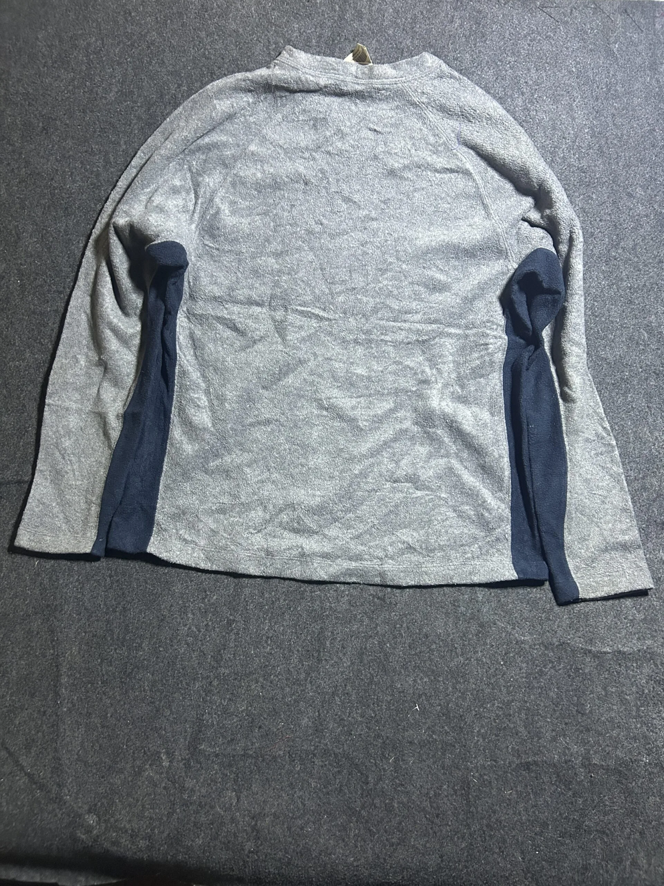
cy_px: 443
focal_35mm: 26
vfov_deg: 67.3
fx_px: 665
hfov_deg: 53.1
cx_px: 332
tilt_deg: -55.6
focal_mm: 5.7
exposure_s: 1/50
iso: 500
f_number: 1.5
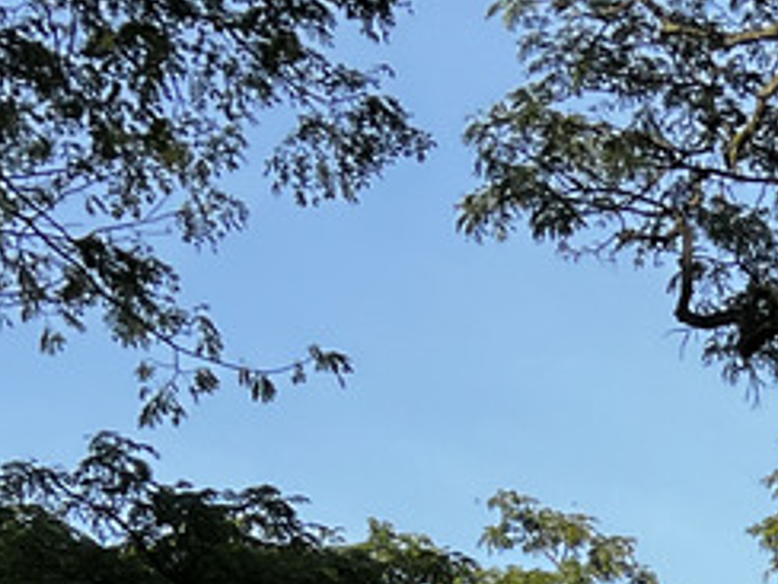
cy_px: 1426
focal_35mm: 128
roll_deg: +1.5
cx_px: 1256
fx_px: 2877
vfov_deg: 10.0
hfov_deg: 14.2
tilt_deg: +4.6
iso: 50
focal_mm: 5.7
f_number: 1.5
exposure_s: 1/974
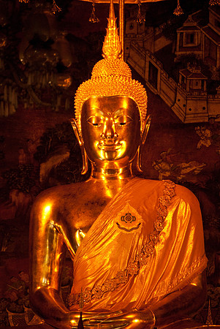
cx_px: 110
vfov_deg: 6.9
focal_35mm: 300
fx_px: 2743
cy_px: 164
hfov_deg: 4.6
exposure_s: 1/125
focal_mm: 200
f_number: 5.6
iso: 800
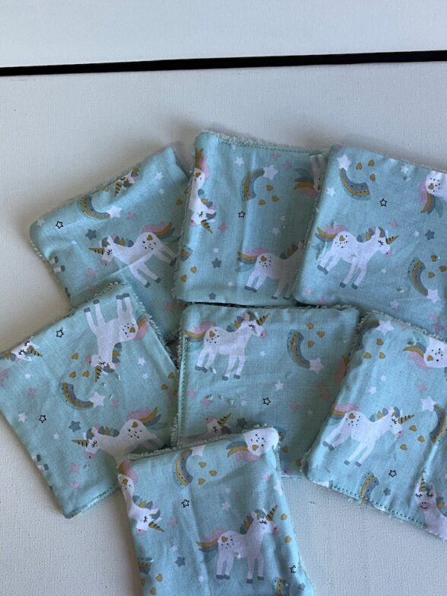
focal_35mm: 38
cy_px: 354
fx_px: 654
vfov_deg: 48.7
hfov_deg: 37.6
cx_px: 268
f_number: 1.8
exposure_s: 1/100
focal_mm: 3
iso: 25
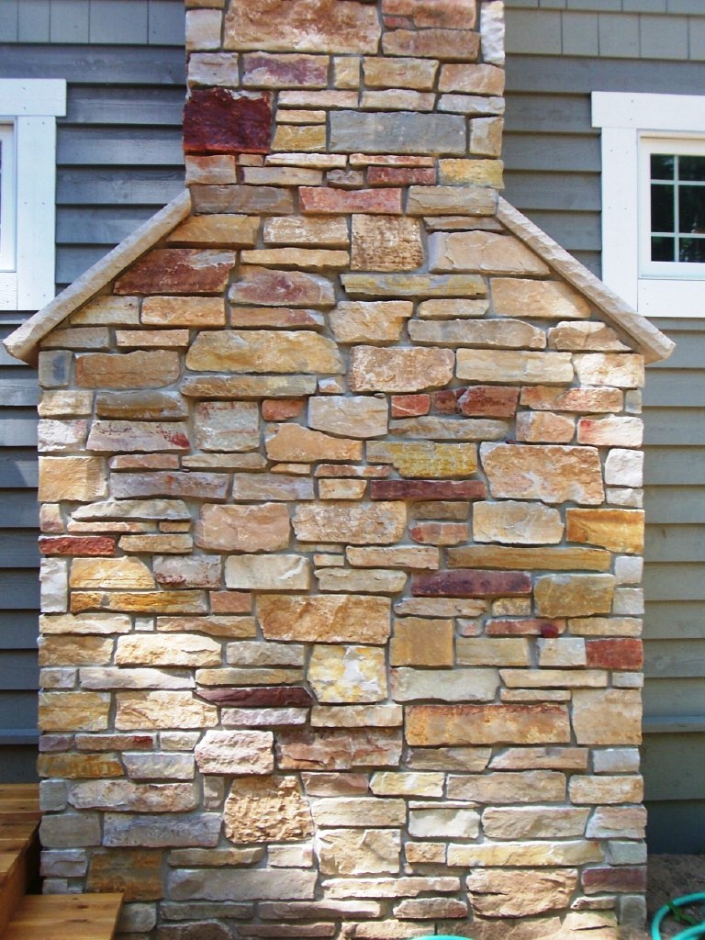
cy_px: 470
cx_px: 352
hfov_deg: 36.8
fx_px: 1059
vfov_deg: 47.9
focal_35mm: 39
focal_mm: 6.4
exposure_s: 1/125
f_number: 3.9
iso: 64
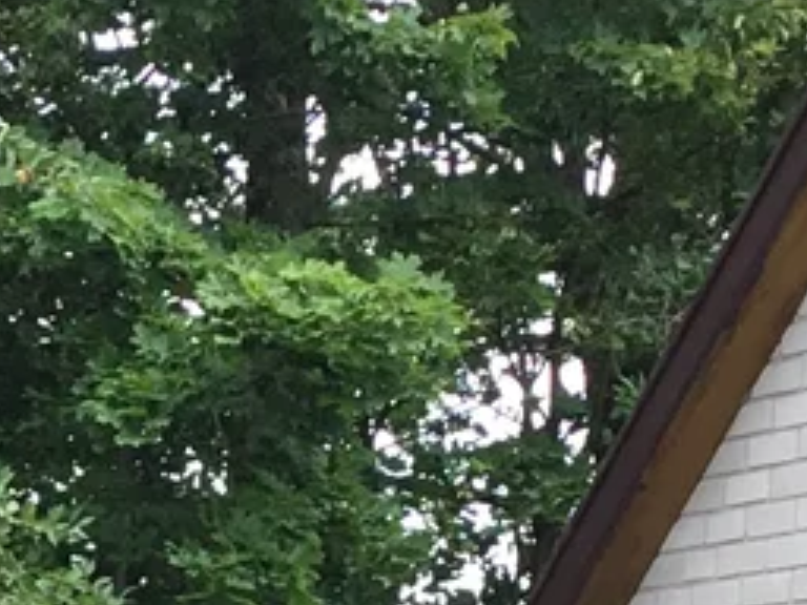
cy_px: 989
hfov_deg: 9.9
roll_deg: -1.6
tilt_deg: -0.3
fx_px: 4523
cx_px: -429
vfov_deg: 7.5
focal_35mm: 194
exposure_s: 1/207
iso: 25
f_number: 2.4
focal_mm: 3.3
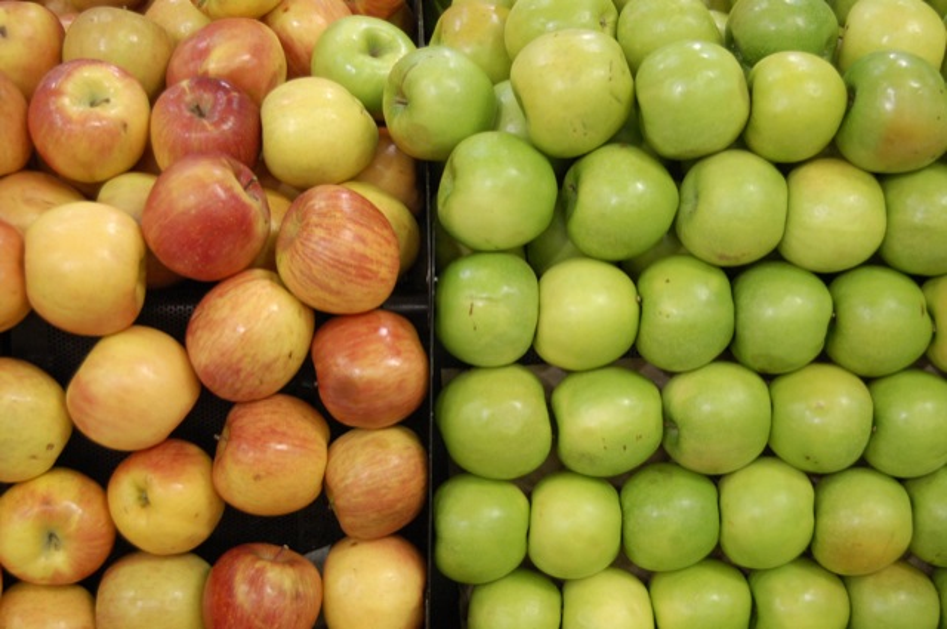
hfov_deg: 38.9
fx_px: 1340
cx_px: 474
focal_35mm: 51
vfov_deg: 26.4
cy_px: 314
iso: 800
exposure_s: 1/80
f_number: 4.5
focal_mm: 34
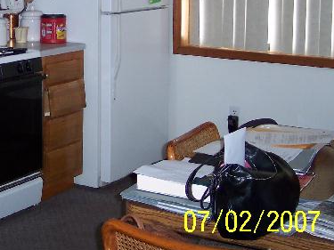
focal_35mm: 81
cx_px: 0
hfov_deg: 23.1
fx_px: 781
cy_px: 21
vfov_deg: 17.9
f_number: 2.8
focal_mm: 8
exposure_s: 1/30
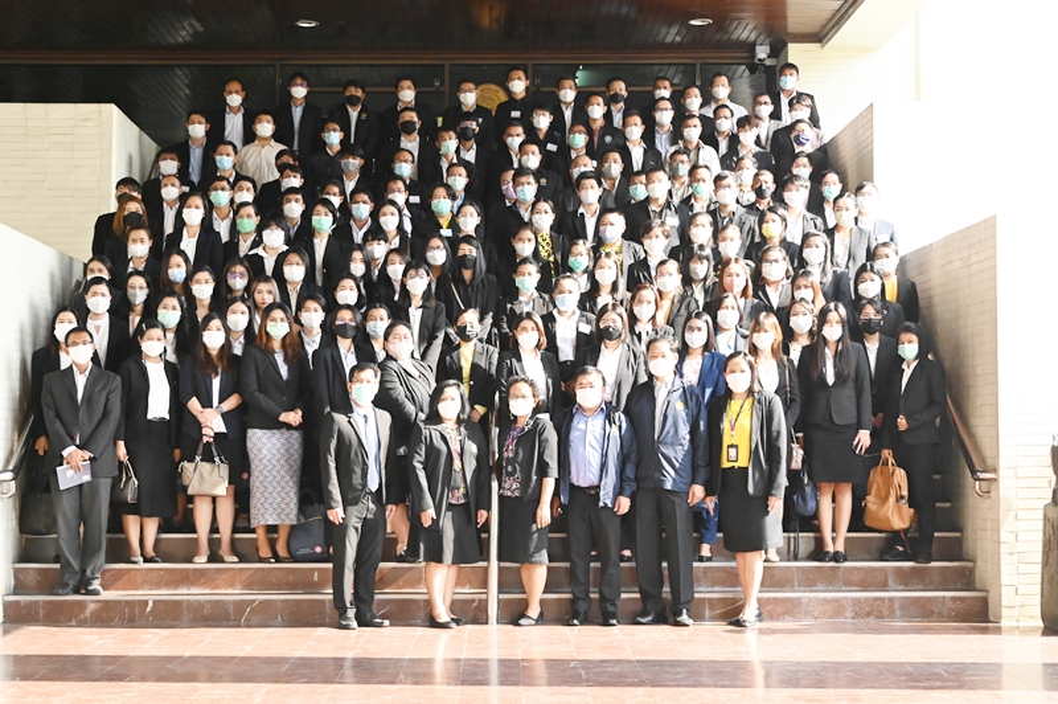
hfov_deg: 32.4
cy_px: 352
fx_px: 1821
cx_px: 529
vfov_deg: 21.9
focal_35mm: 62
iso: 8000
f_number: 8
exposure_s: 1/1000
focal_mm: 62
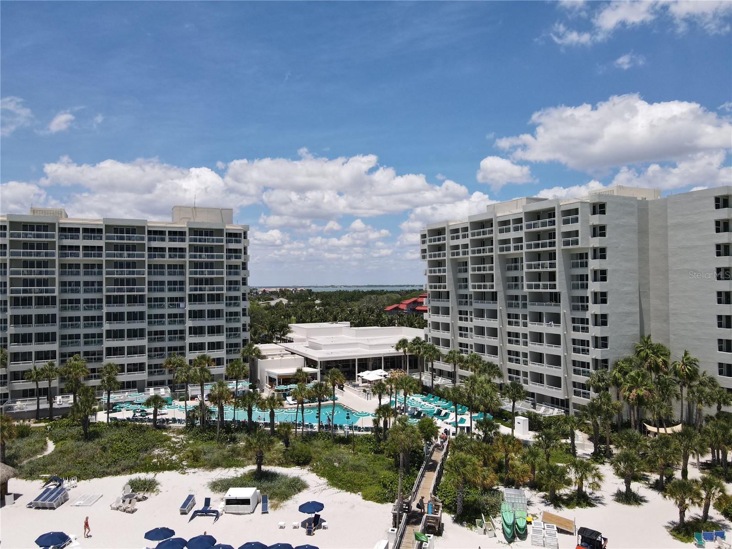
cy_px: 274
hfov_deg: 71.6
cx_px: 366
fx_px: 508
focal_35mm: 24
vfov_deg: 56.8
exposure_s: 1/1000
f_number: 2.8
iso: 100
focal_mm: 4.5
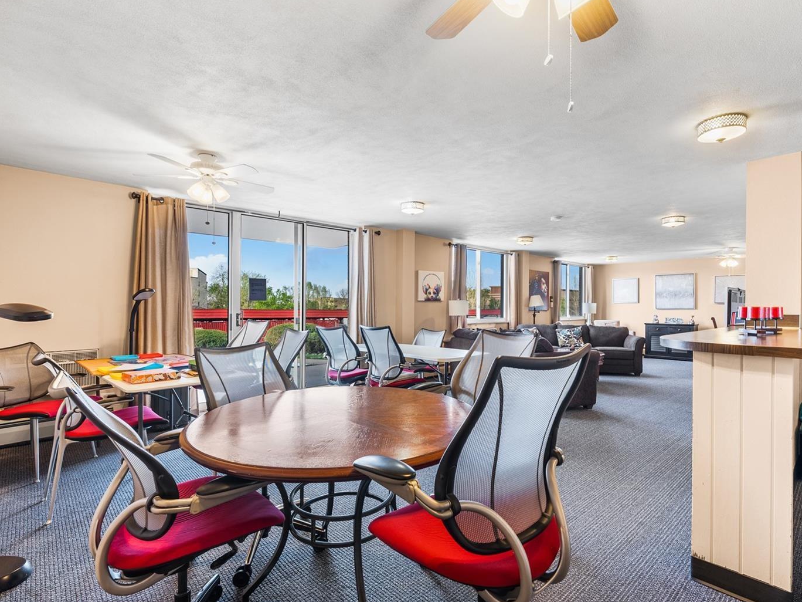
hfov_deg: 87.6
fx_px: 417
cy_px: 306
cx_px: 431
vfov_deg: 71.6
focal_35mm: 18
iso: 200
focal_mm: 16
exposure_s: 1/1.67
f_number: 8
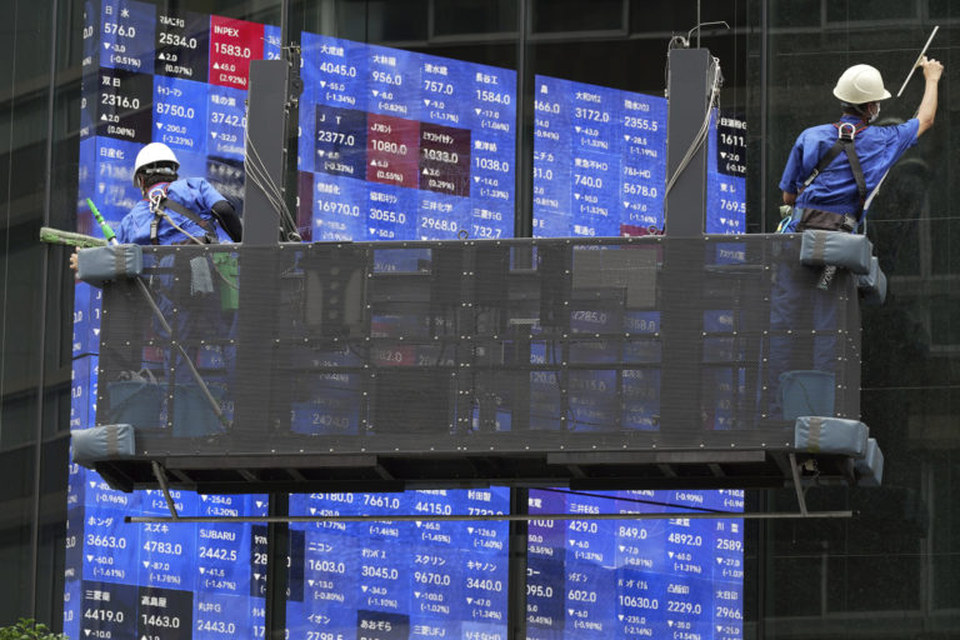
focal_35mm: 173
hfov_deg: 11.9
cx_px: 480
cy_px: 320
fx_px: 4613
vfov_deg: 7.9
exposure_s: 1/250
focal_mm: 173
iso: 800
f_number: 8
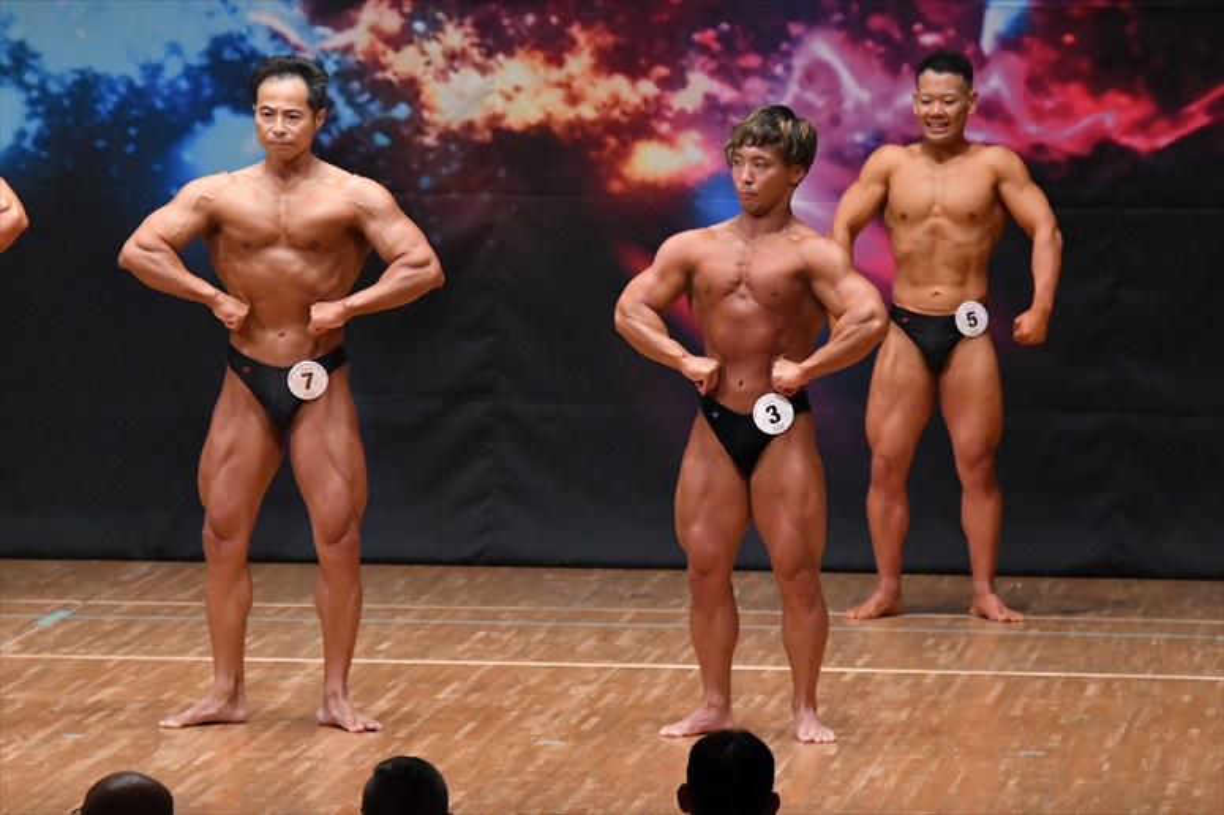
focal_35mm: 270
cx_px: 612
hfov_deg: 7.6
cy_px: 408
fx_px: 9176
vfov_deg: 5.1
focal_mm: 180
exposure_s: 1/400
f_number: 5.6
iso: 6400
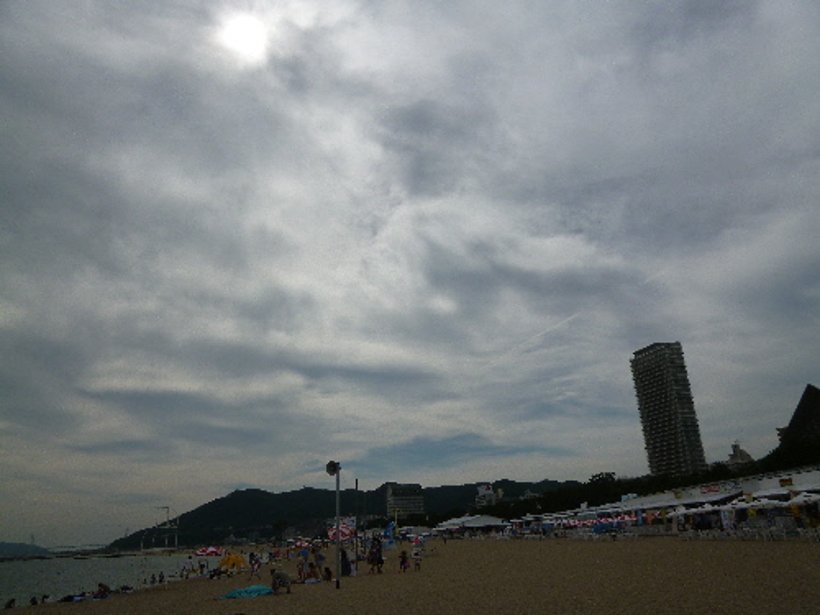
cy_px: 308
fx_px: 569
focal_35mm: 24
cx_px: 410
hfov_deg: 71.6
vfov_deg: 56.8
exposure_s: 1/800
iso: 100
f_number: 8
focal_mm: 4.3
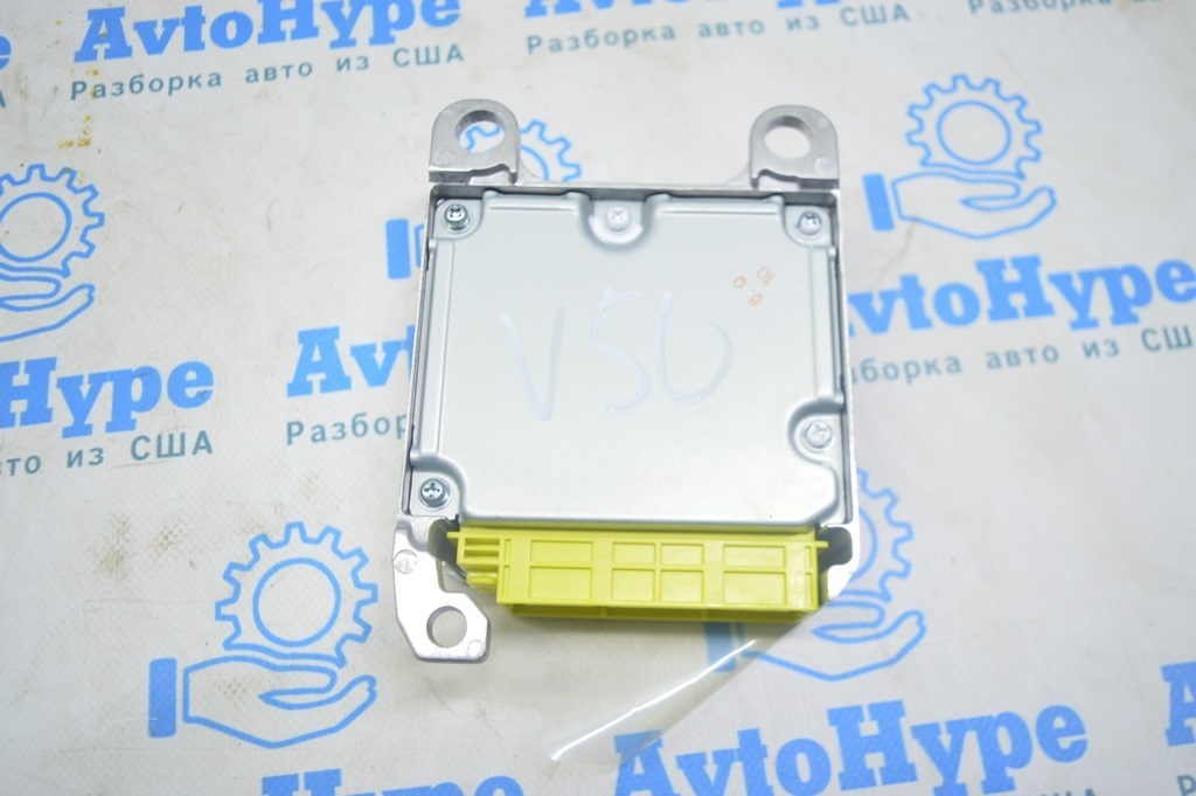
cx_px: 598
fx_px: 1046
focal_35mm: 32
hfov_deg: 59.5
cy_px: 398
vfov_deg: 41.6
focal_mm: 21
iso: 400
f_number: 3.8
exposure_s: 1/40
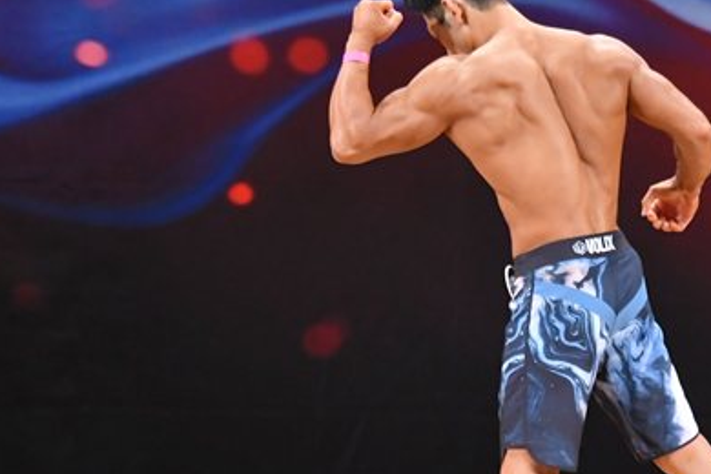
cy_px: 294
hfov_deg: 4.3
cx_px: 581
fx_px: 9420
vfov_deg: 2.9
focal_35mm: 477
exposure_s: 1/400
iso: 3200
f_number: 5.6
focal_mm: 160
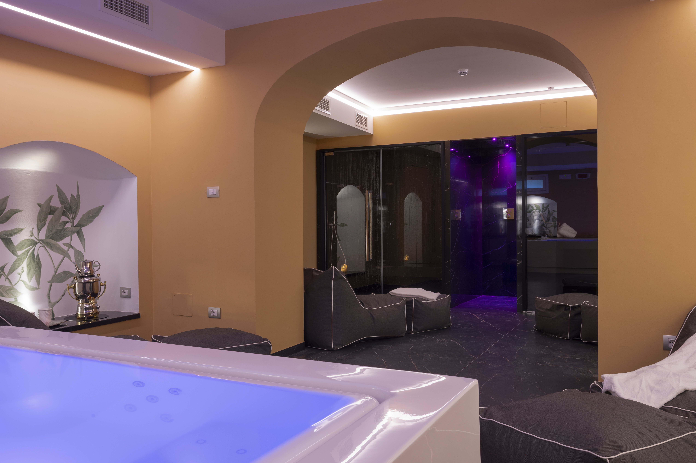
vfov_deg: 43.6
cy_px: 232
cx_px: 348
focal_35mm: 30
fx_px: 580
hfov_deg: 62.0
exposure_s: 4
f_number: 13
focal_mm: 30
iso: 200
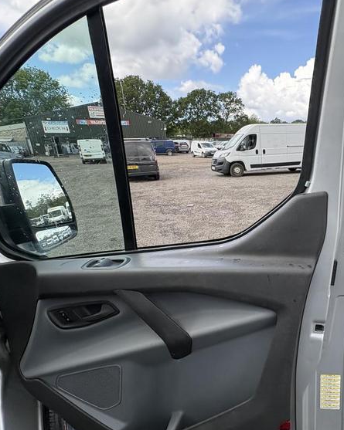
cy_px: 252
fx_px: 280
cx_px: 261
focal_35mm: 22
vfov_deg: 74.5
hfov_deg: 59.4
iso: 64
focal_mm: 2.22
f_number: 2.2
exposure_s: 1/370
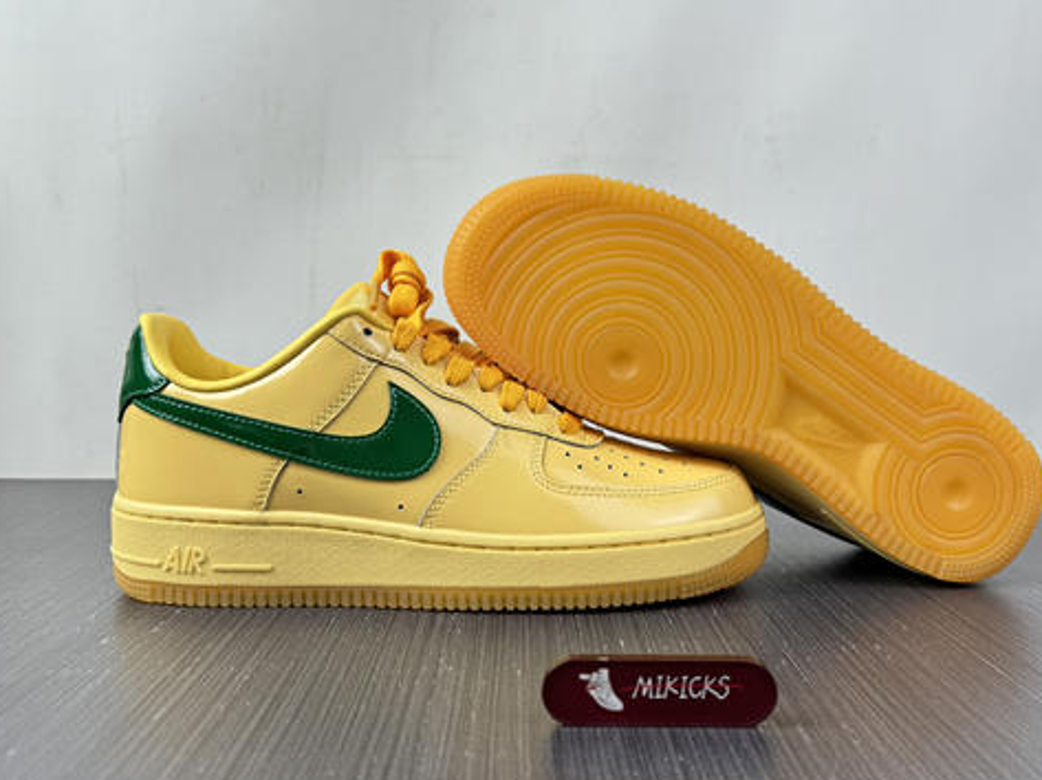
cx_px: 564
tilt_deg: -5.3
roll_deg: +0.1
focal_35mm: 33
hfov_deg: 55.3
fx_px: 993
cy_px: 413
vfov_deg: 42.9
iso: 64
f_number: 1.78
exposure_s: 1/176
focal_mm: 6.76
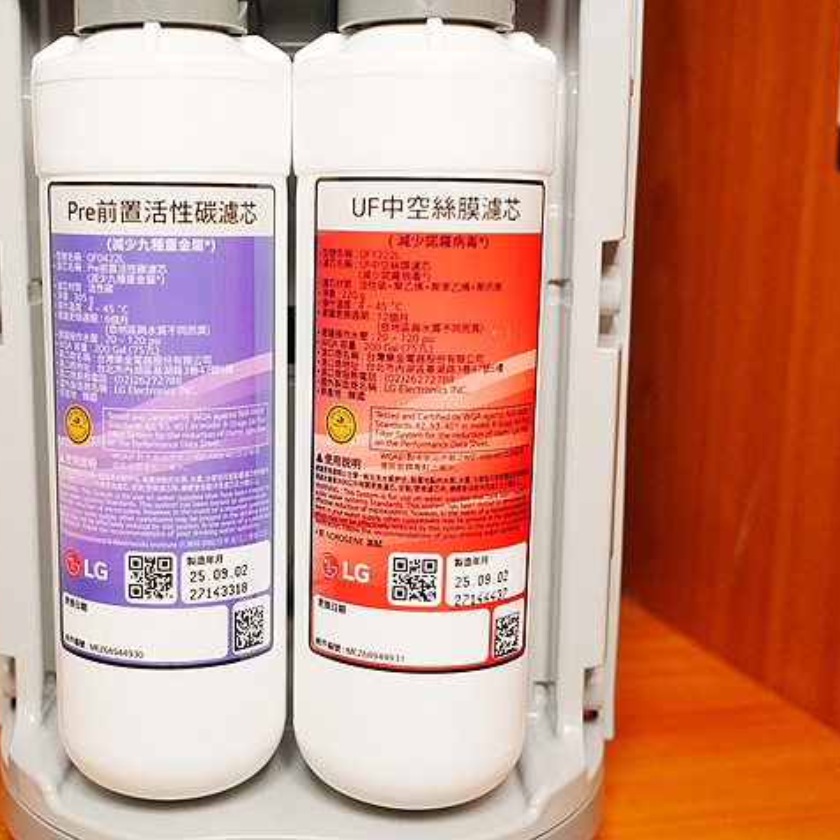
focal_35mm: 45
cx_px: 268
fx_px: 1235
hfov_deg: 37.1
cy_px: 418
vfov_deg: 37.6
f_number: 6.3
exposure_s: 1/60
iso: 6400
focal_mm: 35
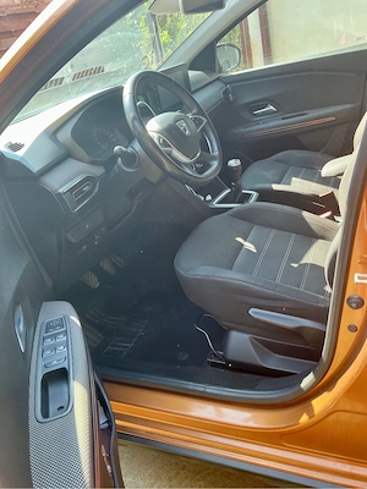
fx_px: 410
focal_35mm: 29
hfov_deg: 48.2
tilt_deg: -26.7
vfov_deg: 61.7
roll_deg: +12.6
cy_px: 244
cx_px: 184
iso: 50
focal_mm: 3
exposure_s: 1/120
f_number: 1.8
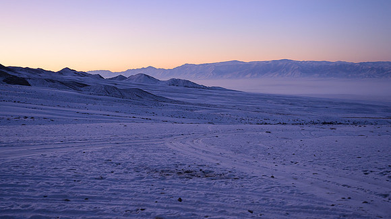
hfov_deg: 47.4
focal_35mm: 43
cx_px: 196
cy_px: 99
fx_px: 445
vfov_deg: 27.7
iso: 640
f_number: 3.5
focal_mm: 41
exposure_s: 1/80
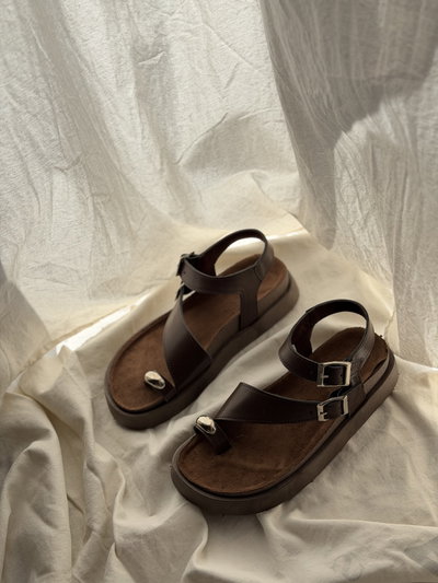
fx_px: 809
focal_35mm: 48
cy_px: 292
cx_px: 219
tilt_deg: -48.4
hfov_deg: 30.3
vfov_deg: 39.6
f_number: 1.78
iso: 100
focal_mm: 6.76
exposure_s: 1/1543
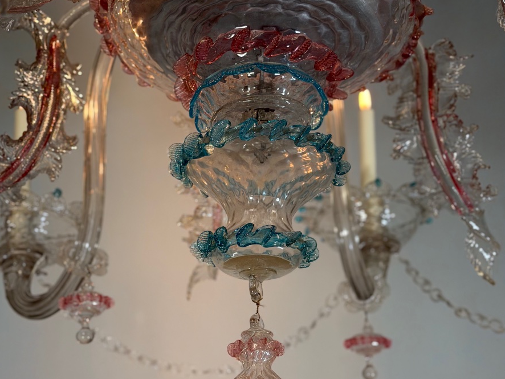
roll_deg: -0.1
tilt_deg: +21.7
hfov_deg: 29.8
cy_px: 200
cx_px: 250
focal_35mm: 65
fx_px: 949
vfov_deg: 22.6
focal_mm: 6.76
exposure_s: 1/100
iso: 125
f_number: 1.78
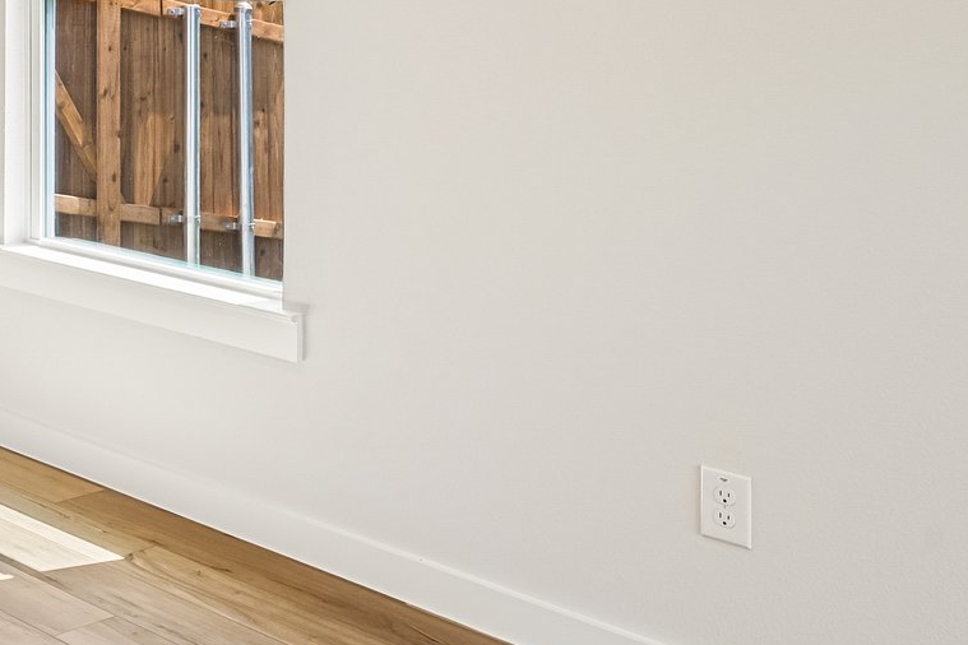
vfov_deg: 23.1
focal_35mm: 55
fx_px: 1488
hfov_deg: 28.7
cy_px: -57
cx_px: -325
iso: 400
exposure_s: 1/80
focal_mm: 20.5
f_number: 8
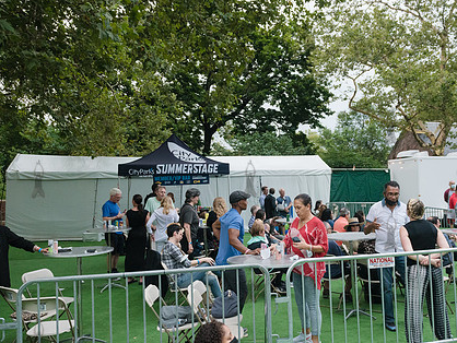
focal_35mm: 32
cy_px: 179
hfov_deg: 56.7
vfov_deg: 44.2
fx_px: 423
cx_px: 249
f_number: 4
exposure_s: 1/125
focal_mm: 24
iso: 3200
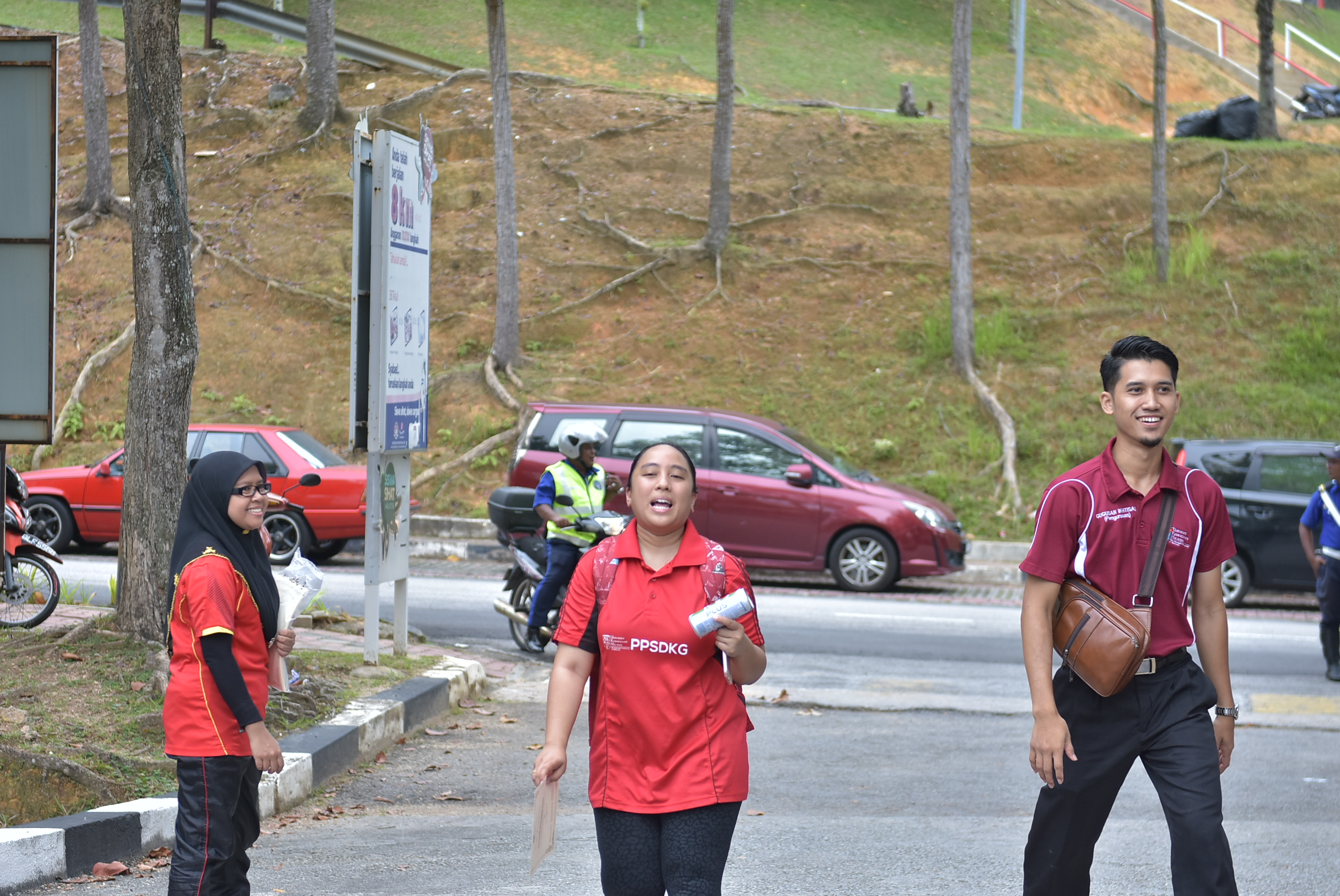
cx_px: 670
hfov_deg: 23.4
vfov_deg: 15.7
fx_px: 3241
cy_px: 448
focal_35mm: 87
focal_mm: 58
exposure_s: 1/1000
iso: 400
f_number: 3.2
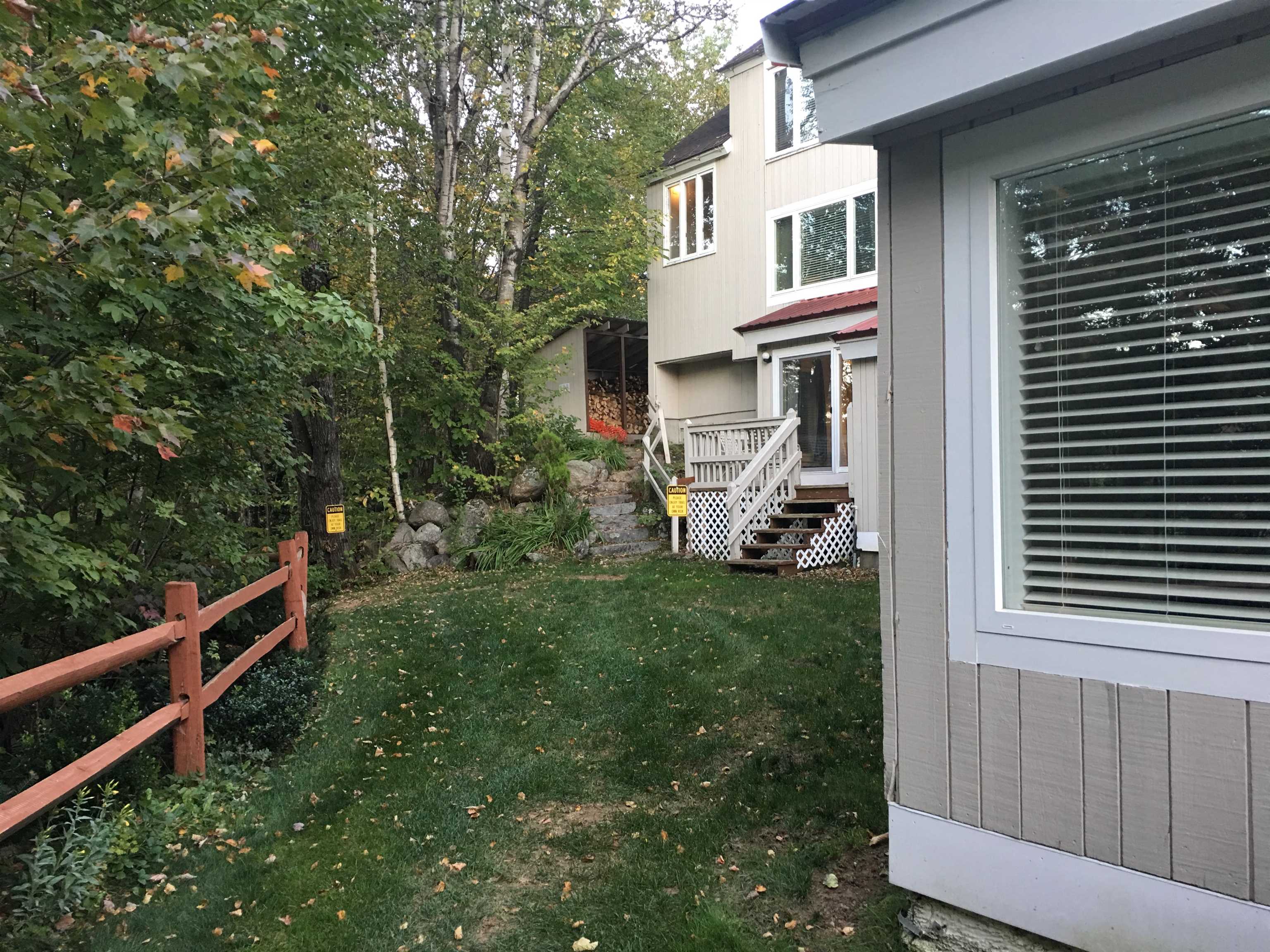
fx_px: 1064
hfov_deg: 61.7
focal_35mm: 29
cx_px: 635
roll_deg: +0.2
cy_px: 476
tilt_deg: +1.8
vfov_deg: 48.2
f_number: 2.2
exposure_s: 1/15
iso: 50
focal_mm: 4.15
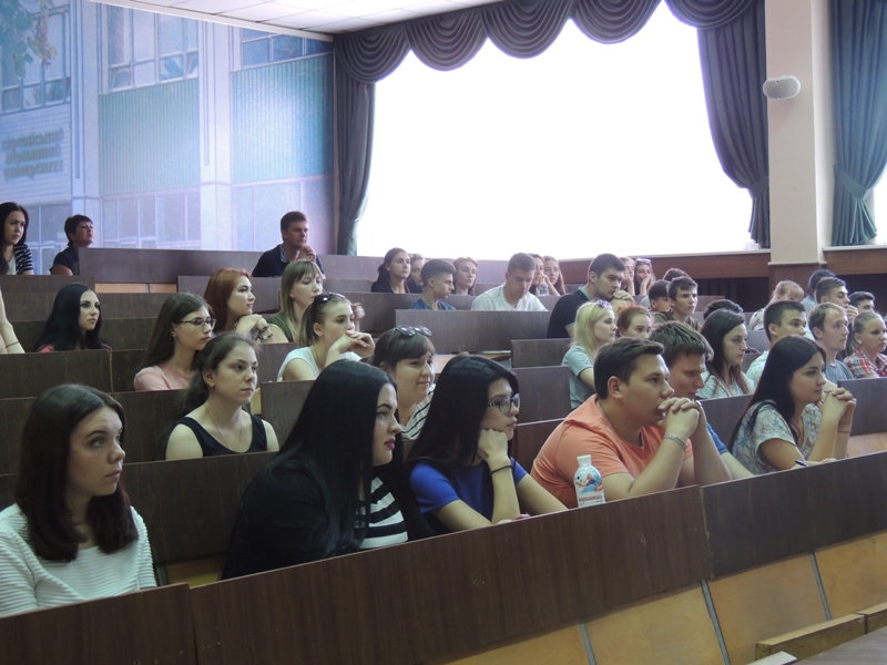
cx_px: 444
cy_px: 332
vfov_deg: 26.6
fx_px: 1409
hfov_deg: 34.9
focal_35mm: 55
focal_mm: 9.8
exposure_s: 1/20
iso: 400
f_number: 3.7
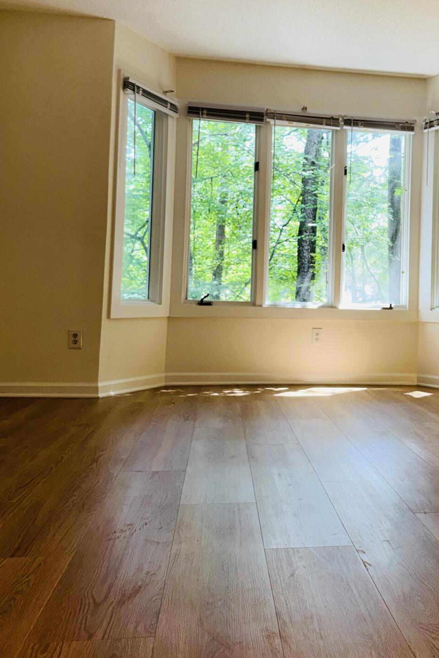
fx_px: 640
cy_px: 267
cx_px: 322
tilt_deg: +1.7
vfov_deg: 54.1
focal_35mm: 35
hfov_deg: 37.1
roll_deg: -1.4
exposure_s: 1/120
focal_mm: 6.76
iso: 80
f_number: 1.78
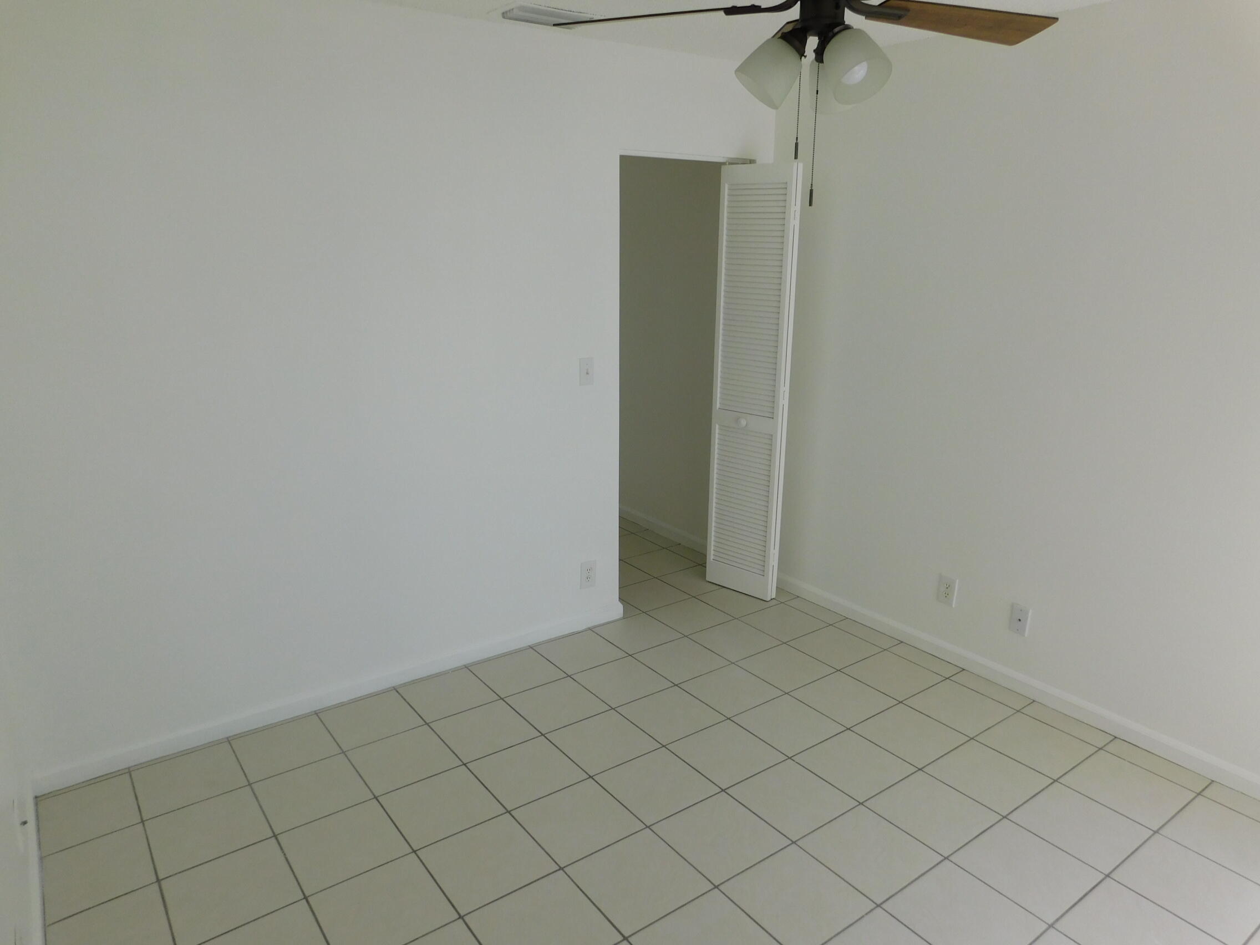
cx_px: 630
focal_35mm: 23
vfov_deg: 58.9
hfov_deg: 73.9
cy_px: 472
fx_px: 837
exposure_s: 1/320
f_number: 3
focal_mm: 4
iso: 125
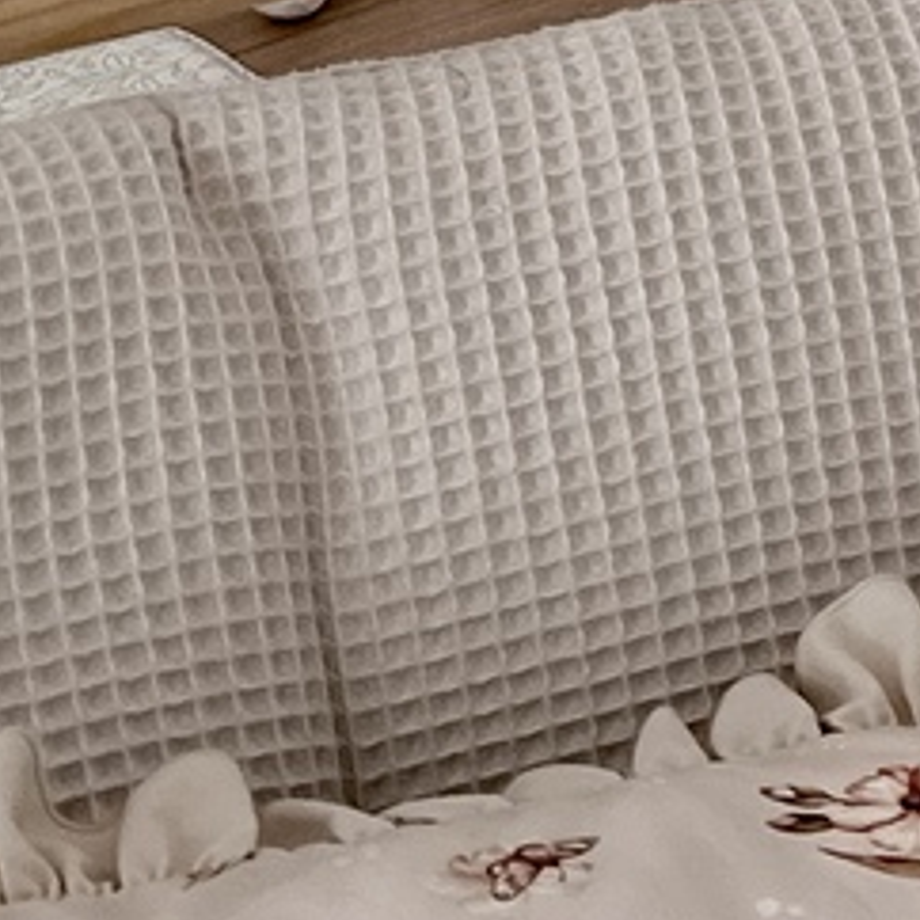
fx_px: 4210
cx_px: 1943
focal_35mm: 140
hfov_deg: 11.1
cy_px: -582
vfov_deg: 11.8
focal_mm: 6.86
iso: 80
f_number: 1.8
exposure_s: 1/290
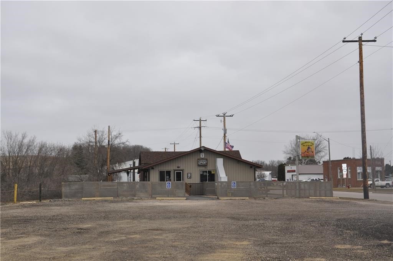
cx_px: 196
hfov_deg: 35.1
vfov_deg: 23.7
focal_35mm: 57
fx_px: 621
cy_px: 130
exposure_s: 1/200
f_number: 8
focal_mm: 38
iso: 200
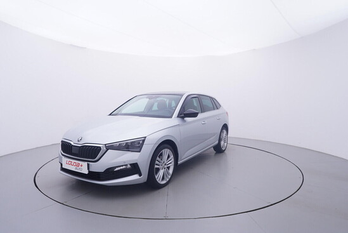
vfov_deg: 56.2
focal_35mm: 22
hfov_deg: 77.3
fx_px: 218
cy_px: 116
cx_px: 174
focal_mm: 15
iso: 200
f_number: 5
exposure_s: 1/80
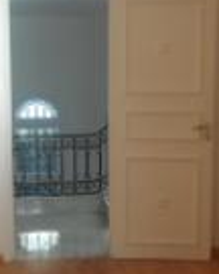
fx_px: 656
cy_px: 187
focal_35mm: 81
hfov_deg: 18.9
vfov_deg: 23.4
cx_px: 93
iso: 80
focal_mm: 4.5
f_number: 3.7
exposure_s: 1/50
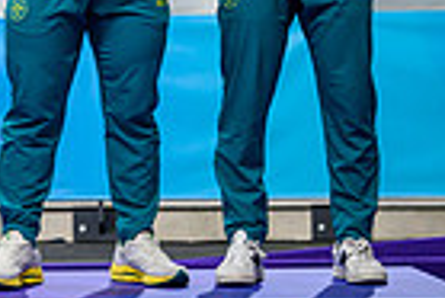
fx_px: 3613
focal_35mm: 292
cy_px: -162
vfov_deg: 4.7
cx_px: -432
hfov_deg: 6.8
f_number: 3.5
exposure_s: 1/1000
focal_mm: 70
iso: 2000
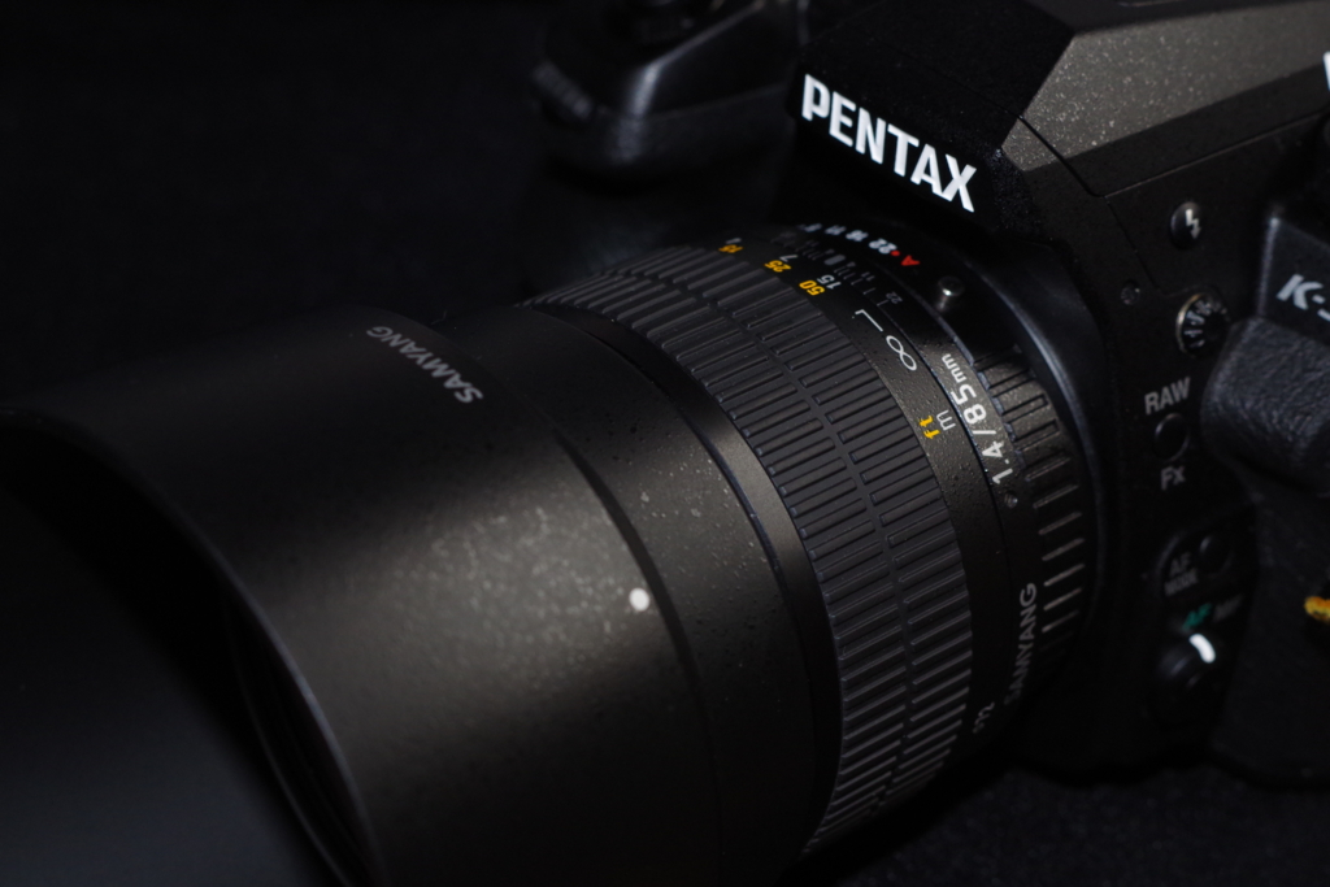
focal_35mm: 75
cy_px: 444
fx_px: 2771
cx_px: 665
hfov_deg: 27.0
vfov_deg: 18.2
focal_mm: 50
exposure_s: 1/100
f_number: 6.3
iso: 800
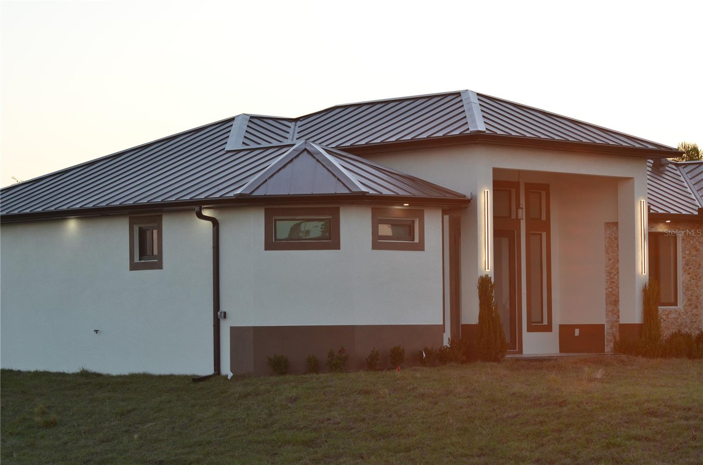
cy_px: 232
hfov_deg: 19.5
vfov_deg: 13.0
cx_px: 352
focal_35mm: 105
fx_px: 2046
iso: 400
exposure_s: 1/320
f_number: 4.5
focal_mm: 70
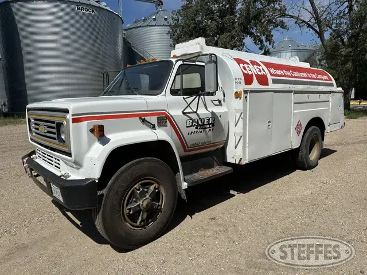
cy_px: 138
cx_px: 184
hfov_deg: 71.6
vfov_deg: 56.8
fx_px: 254
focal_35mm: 24
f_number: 1.78
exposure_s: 1/8929
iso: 80
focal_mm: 6.86
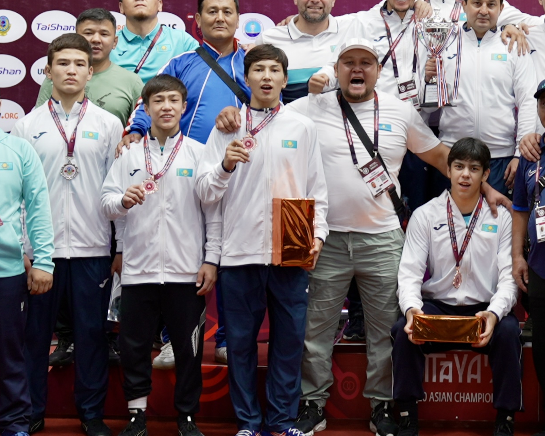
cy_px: 126
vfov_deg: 14.4
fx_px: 1726
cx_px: 459
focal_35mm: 107
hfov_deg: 17.7
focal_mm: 38
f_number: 2.8
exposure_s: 1/125
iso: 250
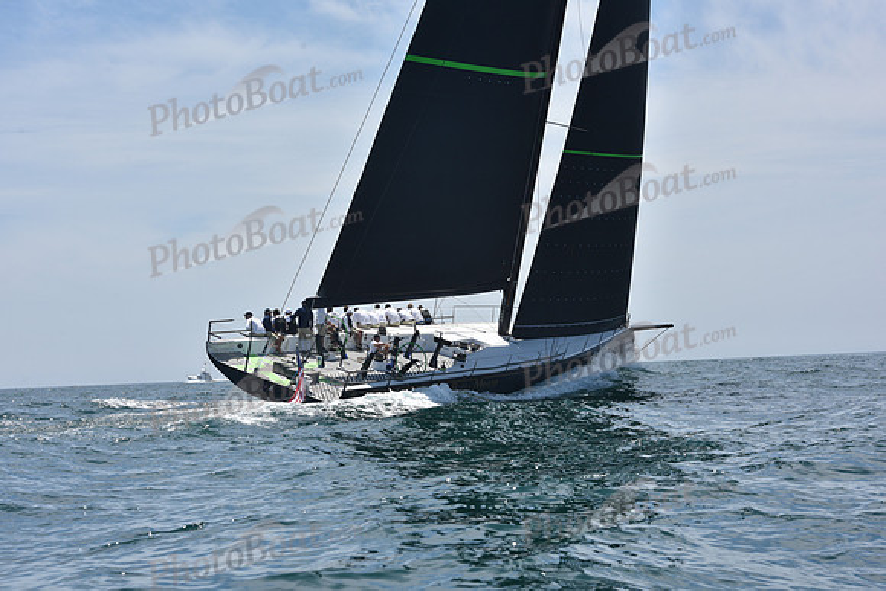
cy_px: 296
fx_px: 1723
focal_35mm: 70
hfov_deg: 28.8
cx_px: 443
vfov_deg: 19.5
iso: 250
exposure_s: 1/800
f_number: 10
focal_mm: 70
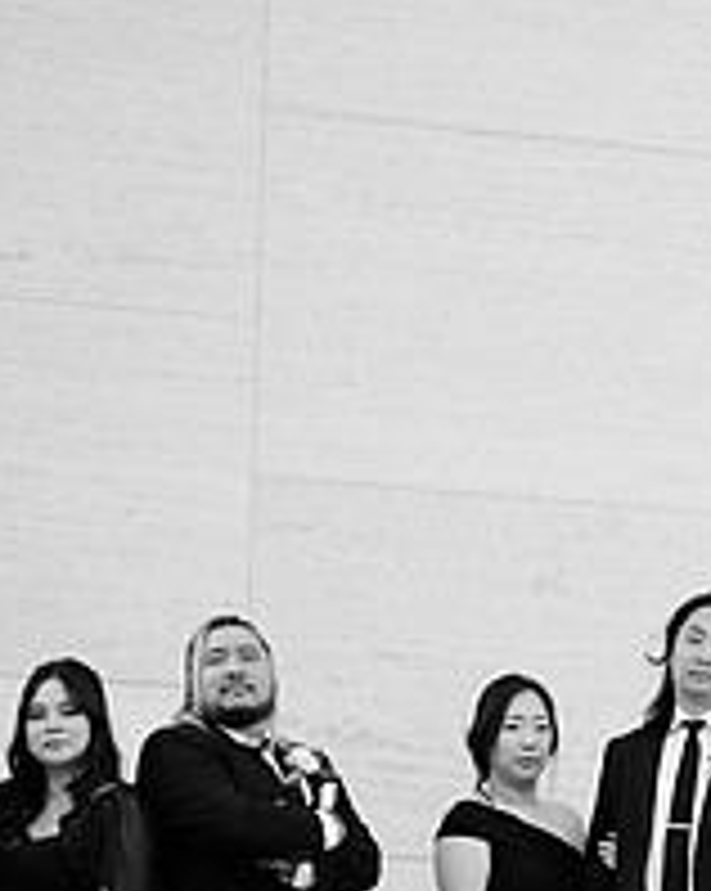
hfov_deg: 6.4
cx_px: 963
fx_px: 6349
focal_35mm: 241
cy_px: 711
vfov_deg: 8.0
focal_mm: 85
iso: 100
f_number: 1.8
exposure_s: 1/1000
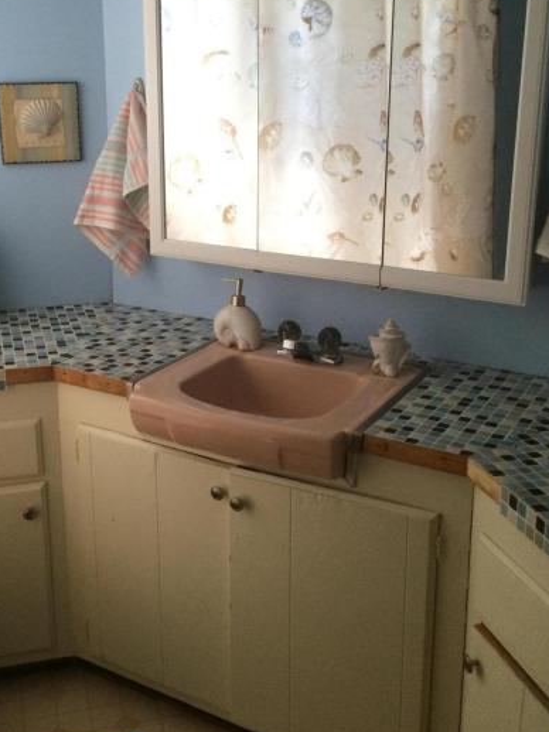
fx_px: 910
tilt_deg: -16.1
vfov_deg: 43.7
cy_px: 295
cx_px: 221
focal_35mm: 43
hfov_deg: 33.5
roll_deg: +1.9
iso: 200
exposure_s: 1/30
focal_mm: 4.15
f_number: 2.2
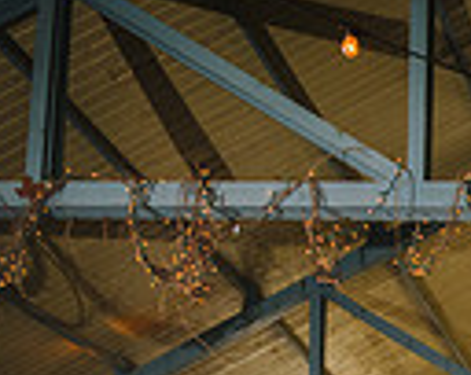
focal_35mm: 106
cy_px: 664
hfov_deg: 16.1
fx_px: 1475
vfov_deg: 13.2
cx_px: 767
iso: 250
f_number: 4.5
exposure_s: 1/125
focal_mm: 24
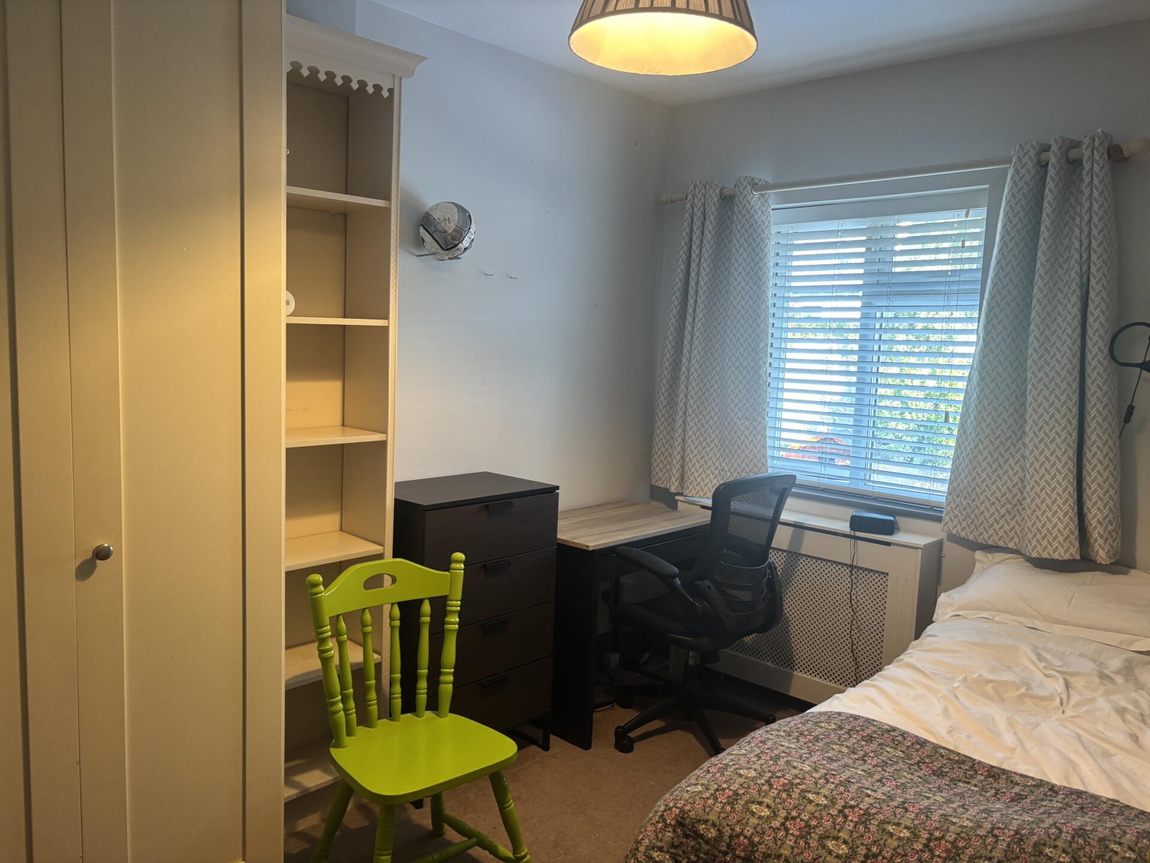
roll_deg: -1.7
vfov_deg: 53.1
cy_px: 432
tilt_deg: -5.2
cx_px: 575
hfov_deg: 67.3
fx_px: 864
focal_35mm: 26
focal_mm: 5.96
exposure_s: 1/60
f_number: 1.6
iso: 160
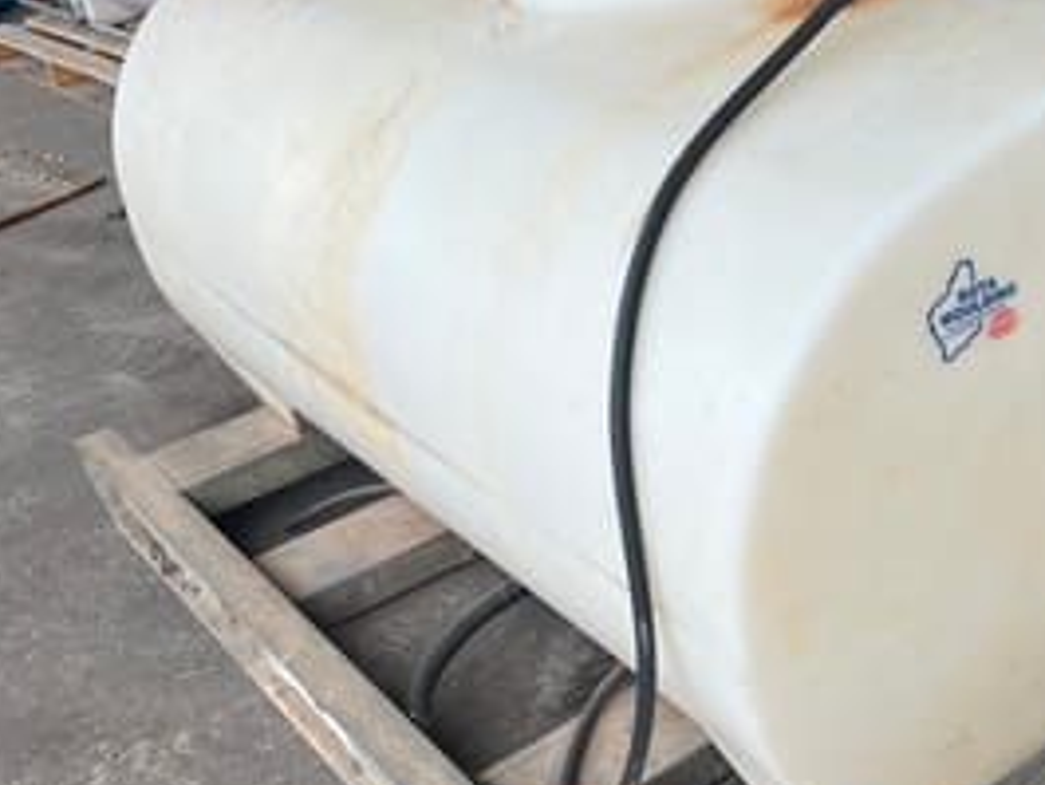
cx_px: 765
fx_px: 1480
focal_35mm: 49
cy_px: 511
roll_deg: +3.7
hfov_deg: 38.0
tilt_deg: -29.6
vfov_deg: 29.5
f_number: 1.6
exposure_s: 1/913
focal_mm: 5.1
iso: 50
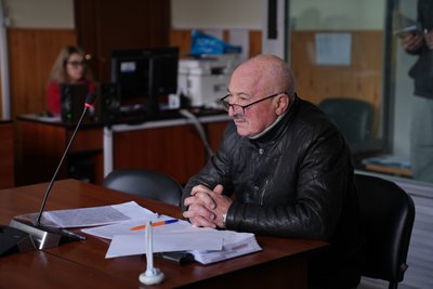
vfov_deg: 19.5
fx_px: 842
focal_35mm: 70
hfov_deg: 28.8
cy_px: 144
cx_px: 216
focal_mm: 70
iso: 125
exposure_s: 1/50
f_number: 2.8
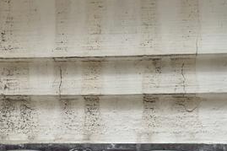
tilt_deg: +1.6
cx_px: 89
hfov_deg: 27.3
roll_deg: -2.6
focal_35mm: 74
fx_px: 466
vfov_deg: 17.2
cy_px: 202
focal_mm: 3
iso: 16
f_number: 1.8
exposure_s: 1/674
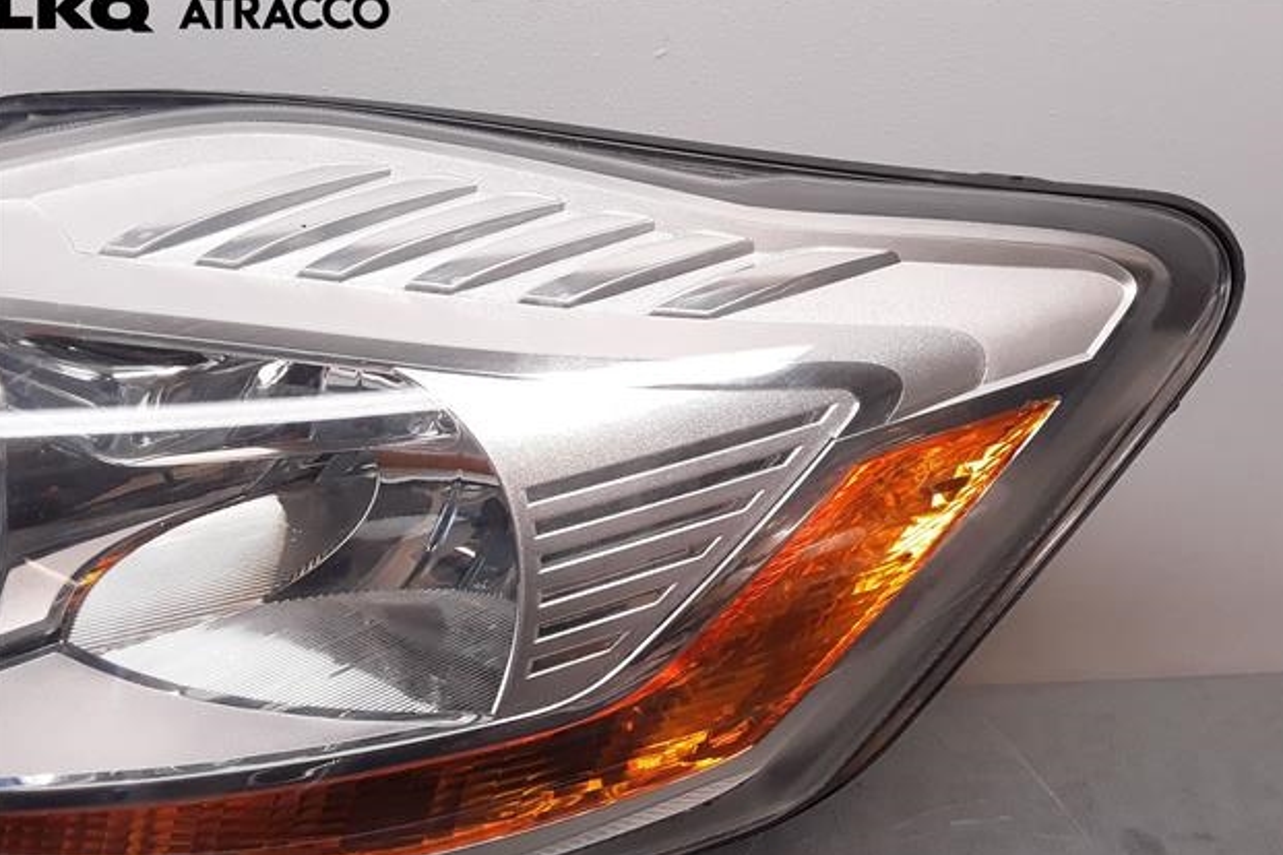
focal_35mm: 30
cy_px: 485
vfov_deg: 43.5
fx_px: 1069
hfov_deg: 61.9
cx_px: 653
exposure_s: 1/185
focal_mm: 2.91
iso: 100
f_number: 1.9
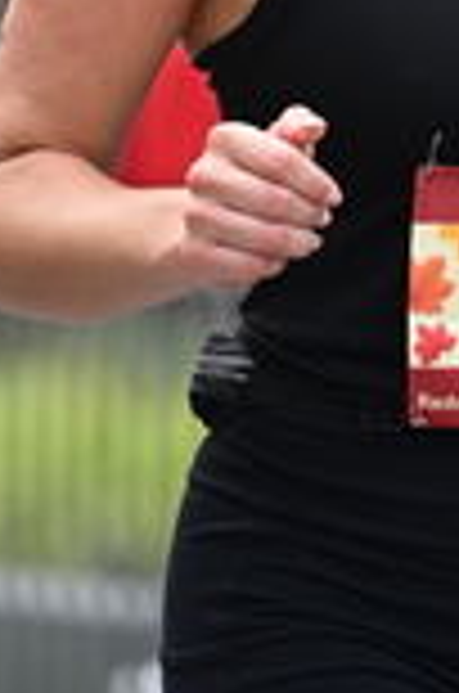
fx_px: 11007
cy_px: -333
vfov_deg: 3.6
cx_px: 538
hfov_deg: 2.4
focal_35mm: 573
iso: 640
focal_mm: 160
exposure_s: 1/2000
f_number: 2.8
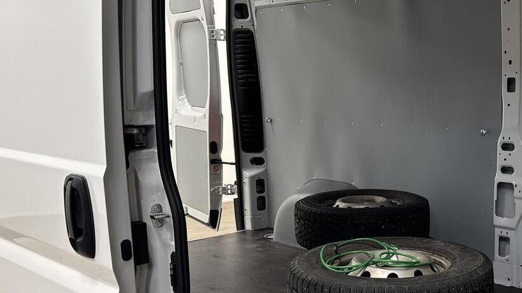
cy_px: 211
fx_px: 636
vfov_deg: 25.7
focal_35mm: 46
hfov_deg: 42.8
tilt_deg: -9.5
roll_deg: +2.0
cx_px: 407
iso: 200
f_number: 1.78
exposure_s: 1/81
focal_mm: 6.76
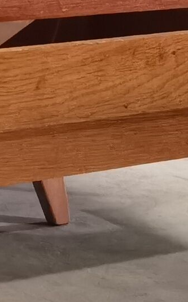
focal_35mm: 159
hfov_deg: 7.9
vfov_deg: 12.8
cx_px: -187
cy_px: -66
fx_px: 1304
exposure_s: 1/20
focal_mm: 6.71
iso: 1600
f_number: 1.9
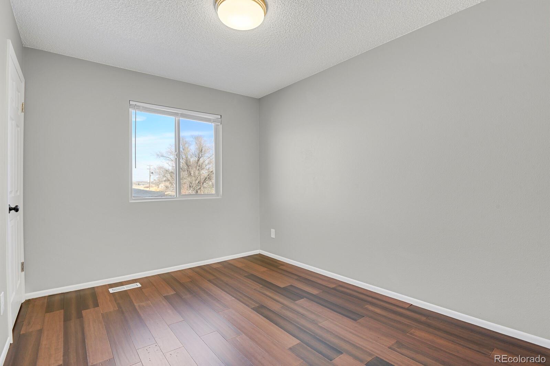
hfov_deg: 93.3
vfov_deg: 70.4
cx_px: 275
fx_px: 260
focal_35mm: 17
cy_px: 183
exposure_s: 1
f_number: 8
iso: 250
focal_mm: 17
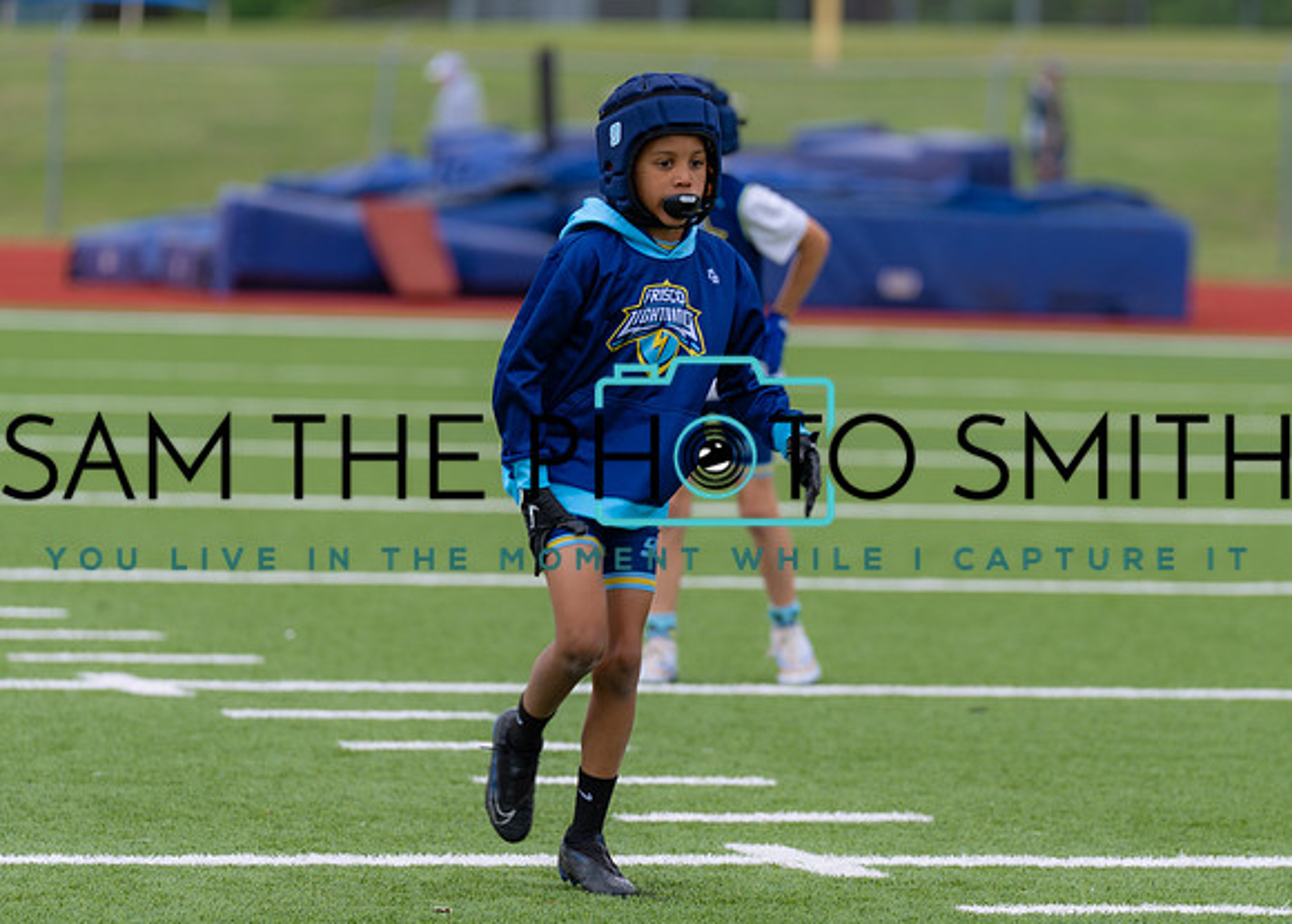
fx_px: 9009
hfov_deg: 8.2
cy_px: 470
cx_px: 744
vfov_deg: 5.9
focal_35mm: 245
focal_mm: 200
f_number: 3.5
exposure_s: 1/250
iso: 100
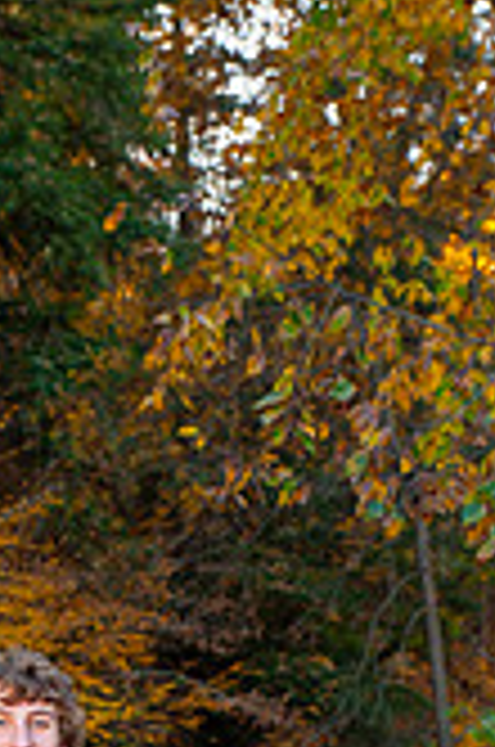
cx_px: 2
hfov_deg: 11.8
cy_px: 986
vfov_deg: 16.9
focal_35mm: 114
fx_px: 2361
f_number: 6.3
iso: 400
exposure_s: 1/160
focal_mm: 42
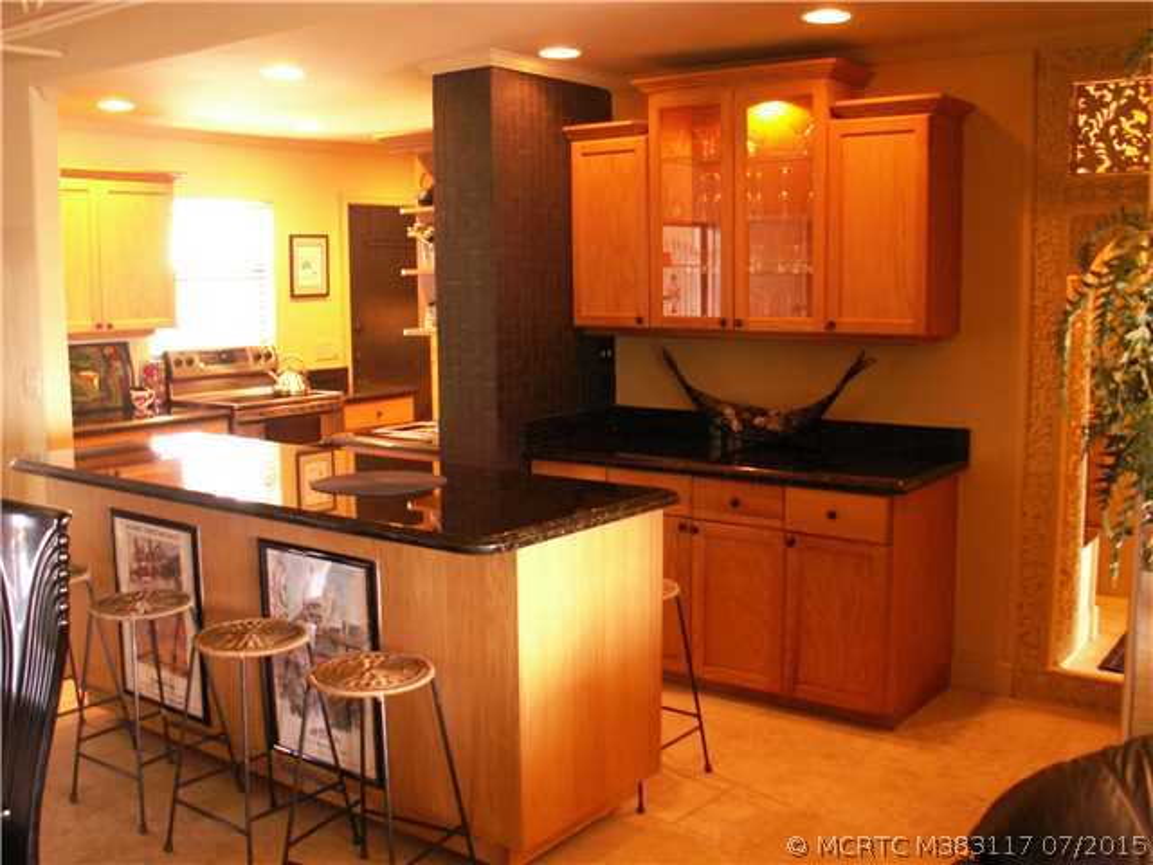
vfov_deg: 40.7
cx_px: 576
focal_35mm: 35
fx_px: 1166
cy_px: 432
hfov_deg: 52.6
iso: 160
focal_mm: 5.86
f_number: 2.8
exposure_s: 1/6
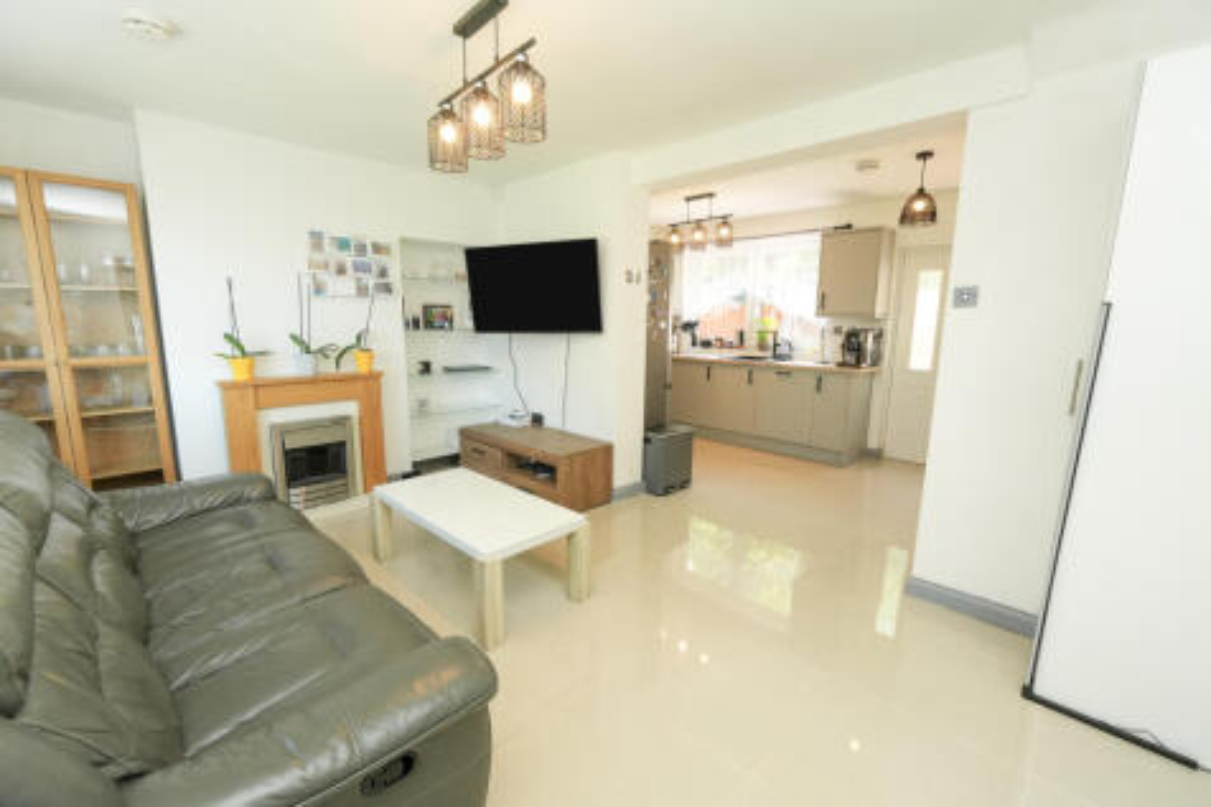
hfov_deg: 100.4
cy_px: 404
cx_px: 606
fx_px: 504
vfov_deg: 77.3
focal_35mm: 15
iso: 800
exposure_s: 1/160
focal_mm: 10
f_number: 4
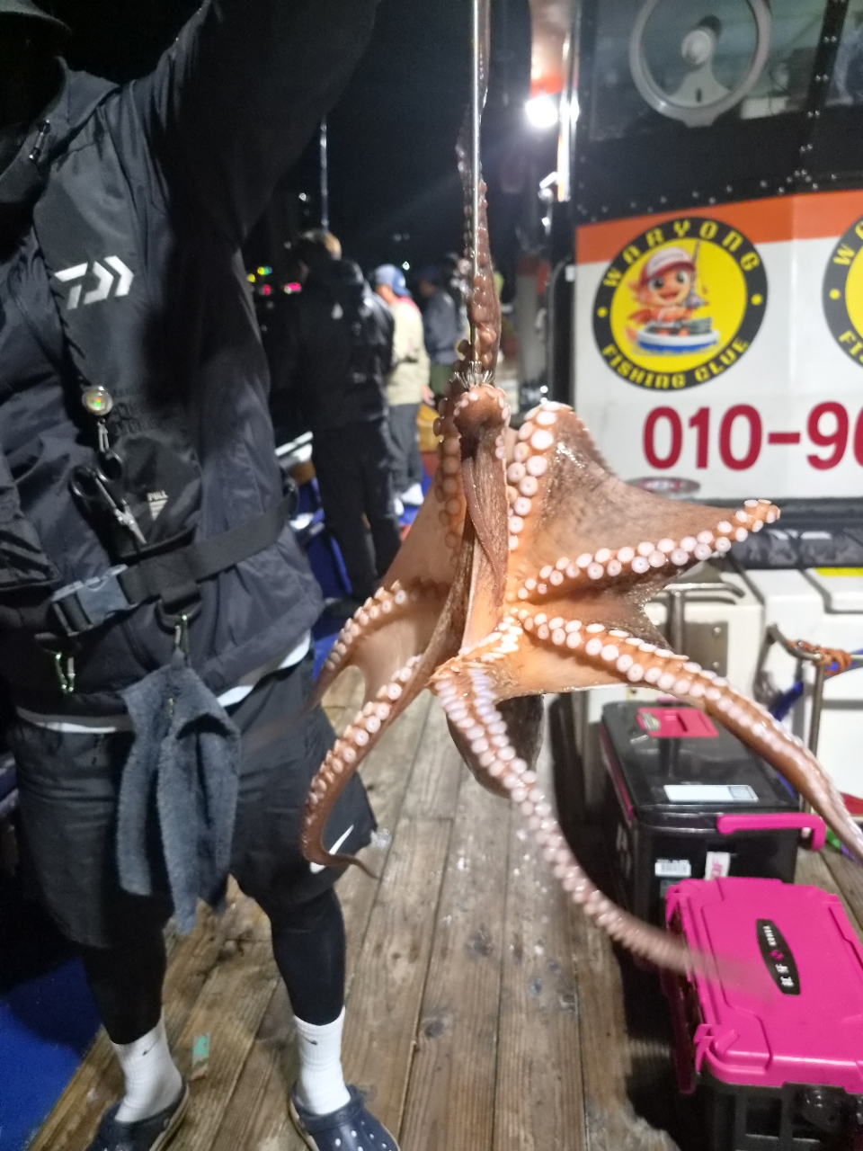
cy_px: 576
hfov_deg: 58.9
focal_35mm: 23
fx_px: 765
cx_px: 432
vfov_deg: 73.9
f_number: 1.8
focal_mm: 5.4
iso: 1250
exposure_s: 1/120
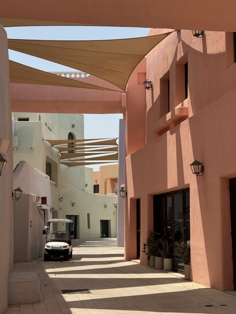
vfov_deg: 39.7
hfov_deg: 30.3
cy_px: 157
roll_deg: +1.0
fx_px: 436
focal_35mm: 48
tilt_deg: +8.0
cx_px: 118
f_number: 1.78
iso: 64
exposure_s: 1/4608
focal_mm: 6.76
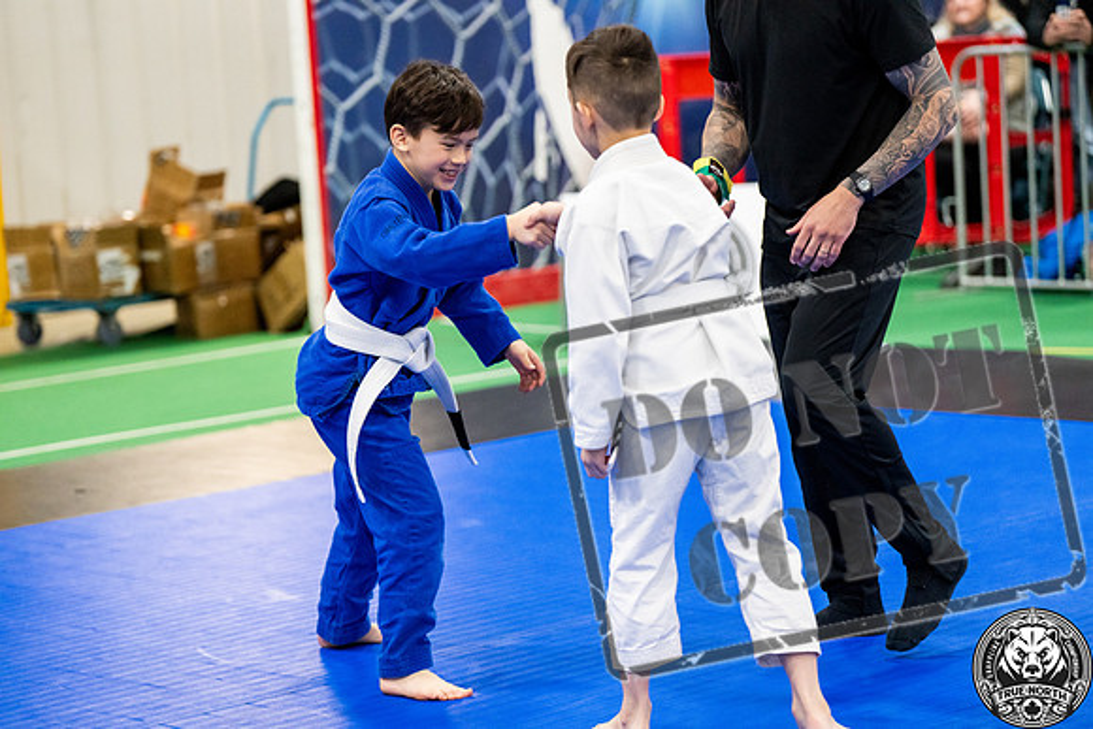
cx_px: 546
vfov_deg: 12.2
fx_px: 3401
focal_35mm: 112
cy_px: 364
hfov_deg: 18.3
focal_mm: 112
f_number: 2.8
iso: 4000
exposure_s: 1/500
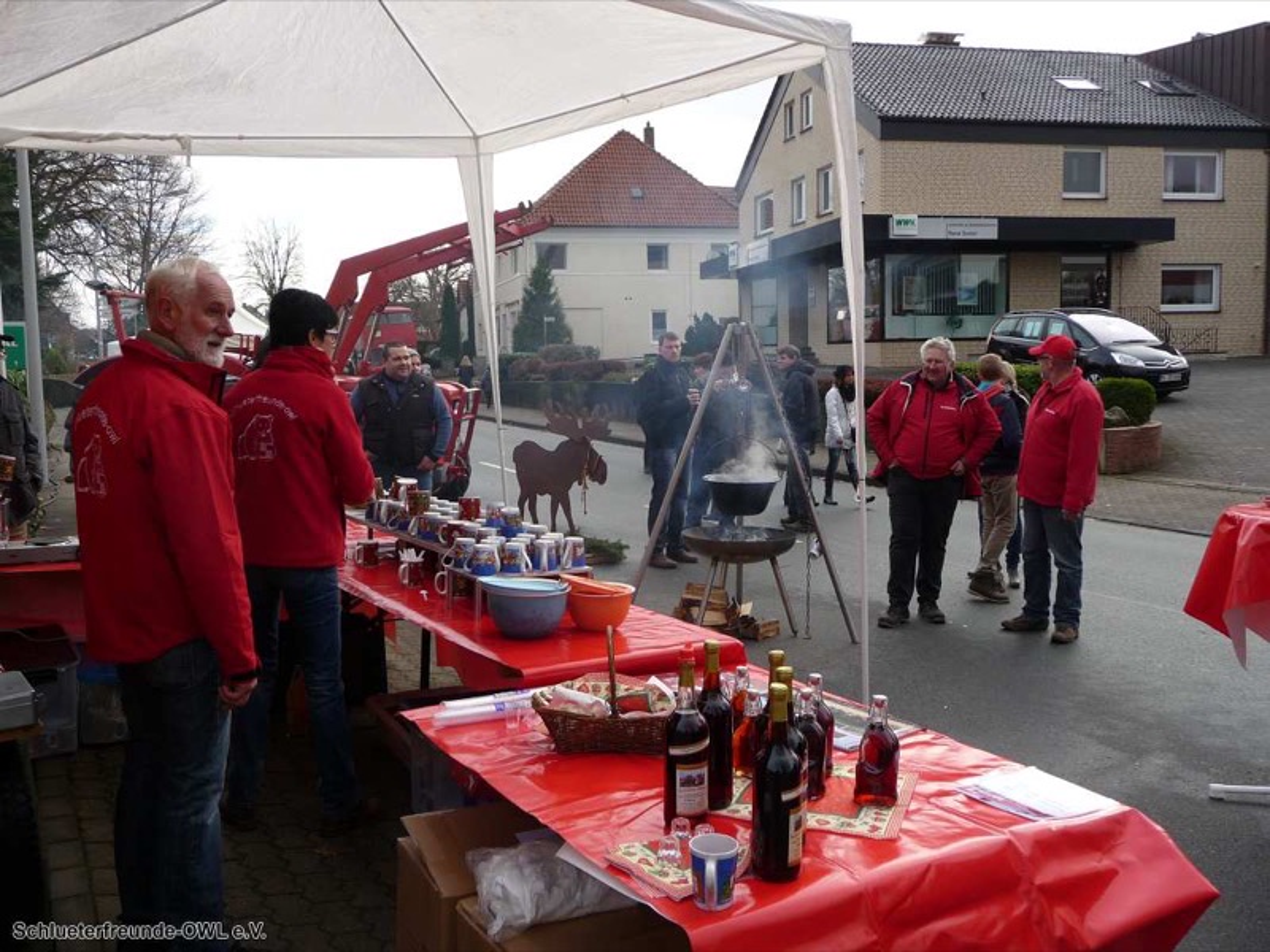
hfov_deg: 60.0
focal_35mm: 30
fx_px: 1101
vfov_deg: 46.8
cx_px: 635
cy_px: 476
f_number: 3.4
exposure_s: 1/250
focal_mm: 5
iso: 100
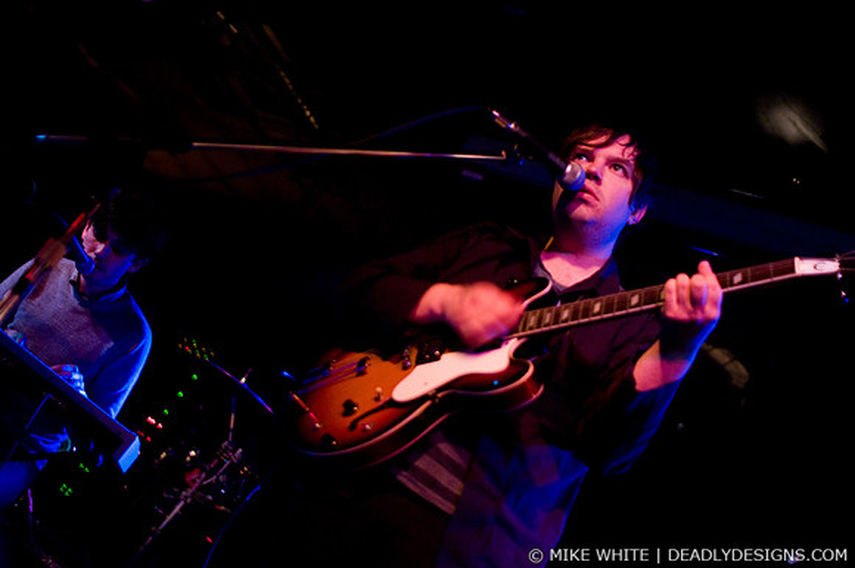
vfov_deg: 29.8
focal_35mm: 45
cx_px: 428
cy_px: 284
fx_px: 1067
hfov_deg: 43.7
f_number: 1.8
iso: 1000
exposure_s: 1/50
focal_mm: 30
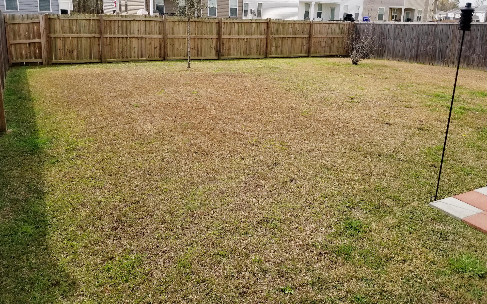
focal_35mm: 28
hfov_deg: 66.5
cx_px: 244
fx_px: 372
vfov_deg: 44.3
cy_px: 120
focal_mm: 4.25
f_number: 1.7
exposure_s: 1/2036
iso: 50
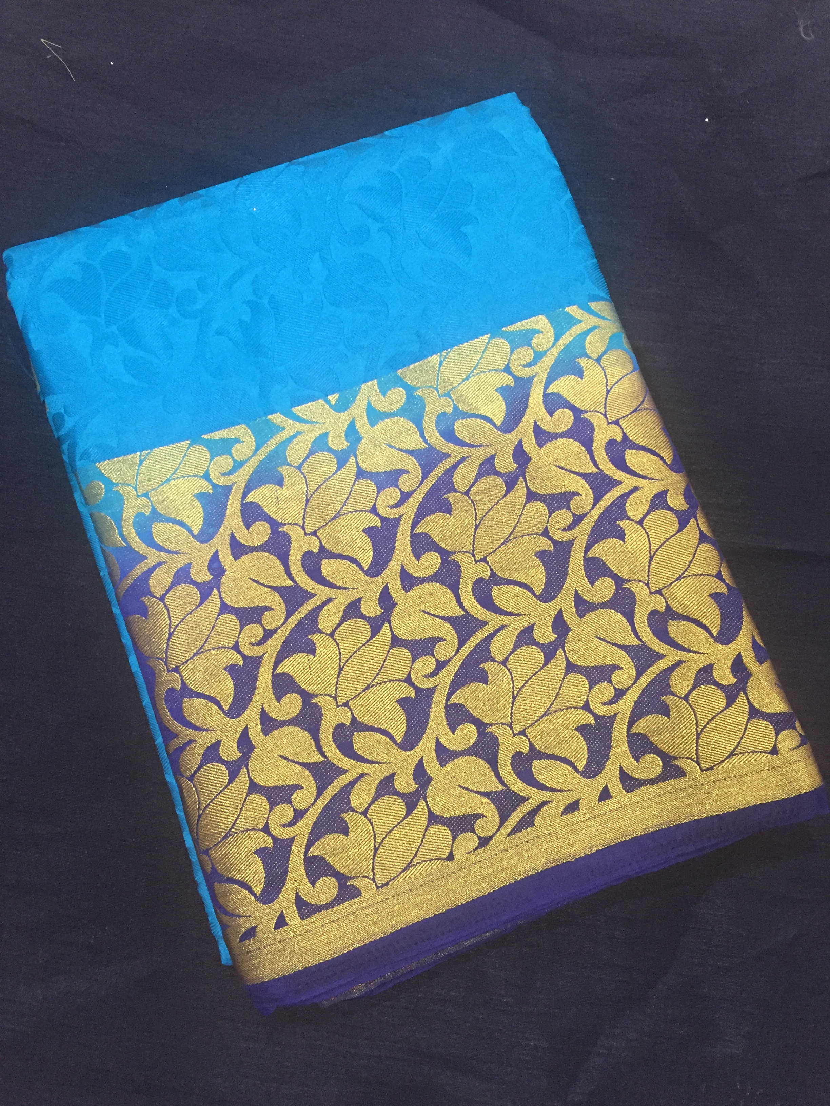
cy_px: 553
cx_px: 415
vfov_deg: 61.7
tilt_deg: -82.8
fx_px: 927
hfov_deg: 48.2
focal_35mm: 29
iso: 250
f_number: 2.2
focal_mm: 4.15
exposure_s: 1/33
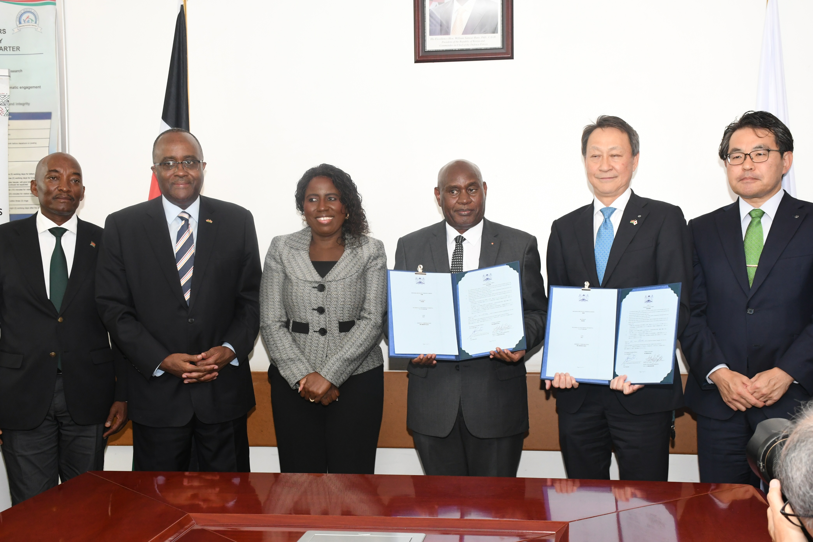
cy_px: 271
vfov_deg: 28.1
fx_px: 1084
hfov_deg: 41.1
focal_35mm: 48
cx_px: 406
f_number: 6.3
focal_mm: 32
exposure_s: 1/100
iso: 1600
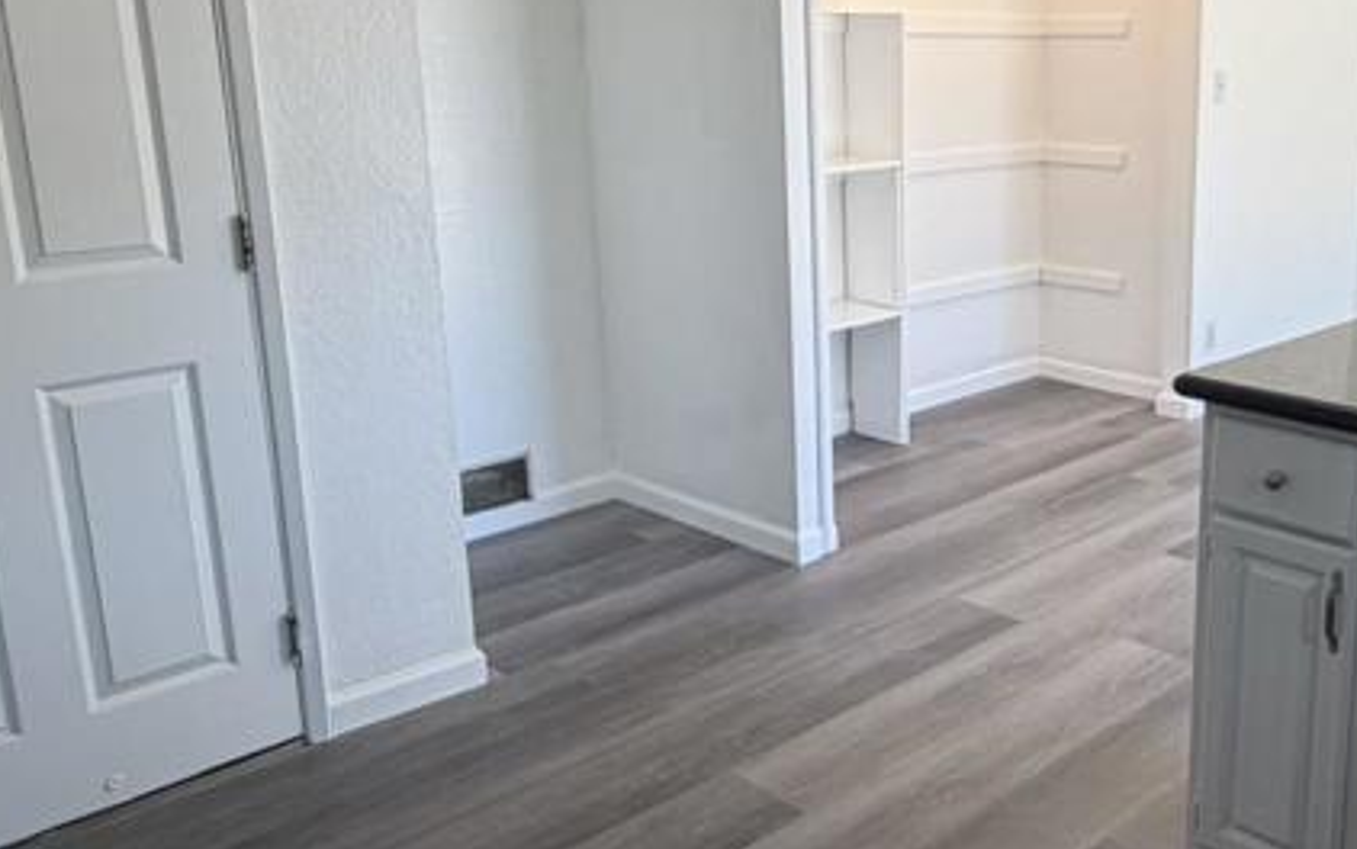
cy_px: 341
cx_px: 987
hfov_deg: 52.1
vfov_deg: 35.2
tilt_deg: -11.8
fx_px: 1332
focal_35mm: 36
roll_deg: +0.4
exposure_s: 1/120
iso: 64
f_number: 2.2
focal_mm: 2.22
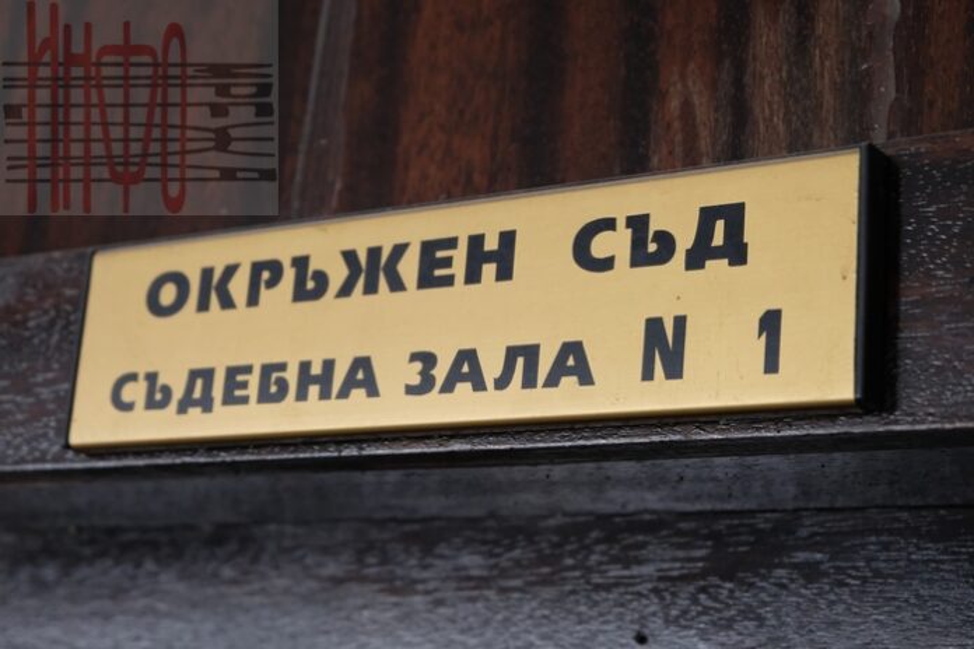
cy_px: 324
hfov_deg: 31.0
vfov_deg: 20.9
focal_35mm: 65
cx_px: 487
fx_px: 1758
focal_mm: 43.4
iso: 3200
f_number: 5.6
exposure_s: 1/38
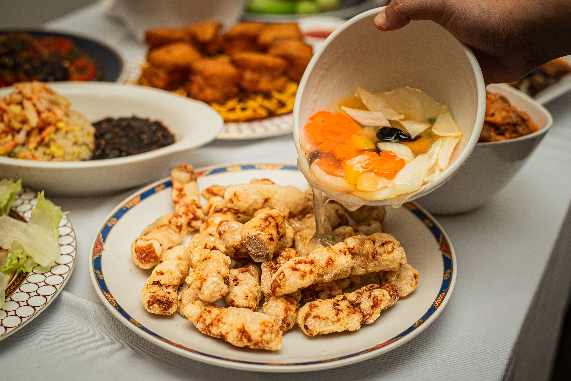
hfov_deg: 39.6
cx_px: 286
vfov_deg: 27.0
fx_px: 793
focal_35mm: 50
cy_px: 190
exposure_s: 1/200
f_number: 2.2
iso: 200
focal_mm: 50
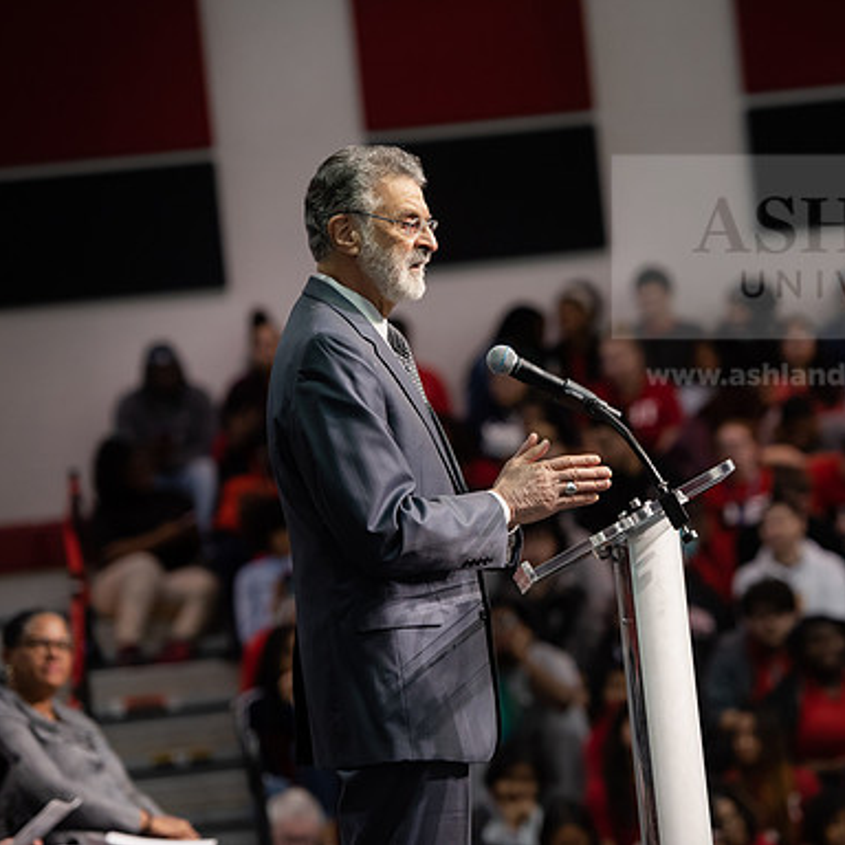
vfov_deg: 9.4
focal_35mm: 186
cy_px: 421
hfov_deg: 9.4
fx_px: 5137
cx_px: 546
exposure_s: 1/200
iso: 1250
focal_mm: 145
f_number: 3.5
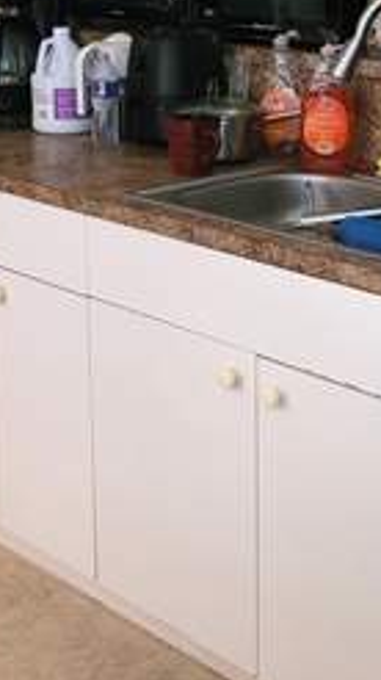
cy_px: 221
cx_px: 235
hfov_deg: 16.9
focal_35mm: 71
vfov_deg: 29.5
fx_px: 1278
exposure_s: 1/24
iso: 640
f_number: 1.8
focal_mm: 7
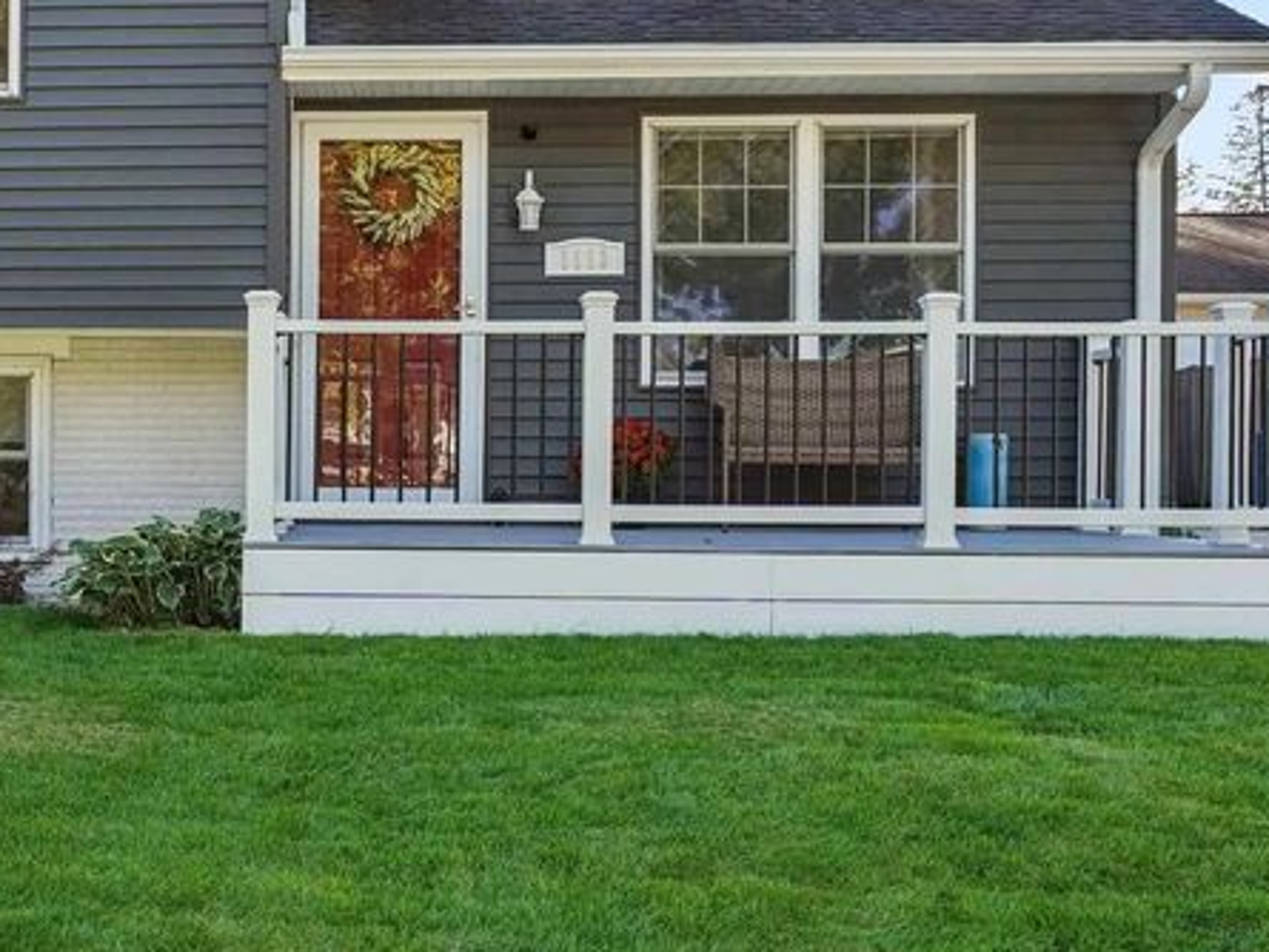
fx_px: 1540
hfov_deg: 40.6
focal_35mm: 42
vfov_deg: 32.7
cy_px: 103
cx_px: 80
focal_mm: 19
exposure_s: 1/200
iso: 400
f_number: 8
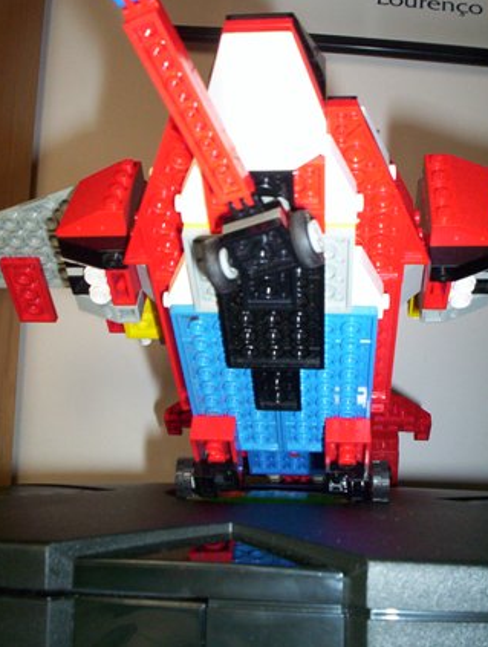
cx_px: 248
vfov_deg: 46.7
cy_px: 311
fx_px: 749
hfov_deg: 36.1
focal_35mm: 40
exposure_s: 1/60
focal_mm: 4.99
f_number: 4.5
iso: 140
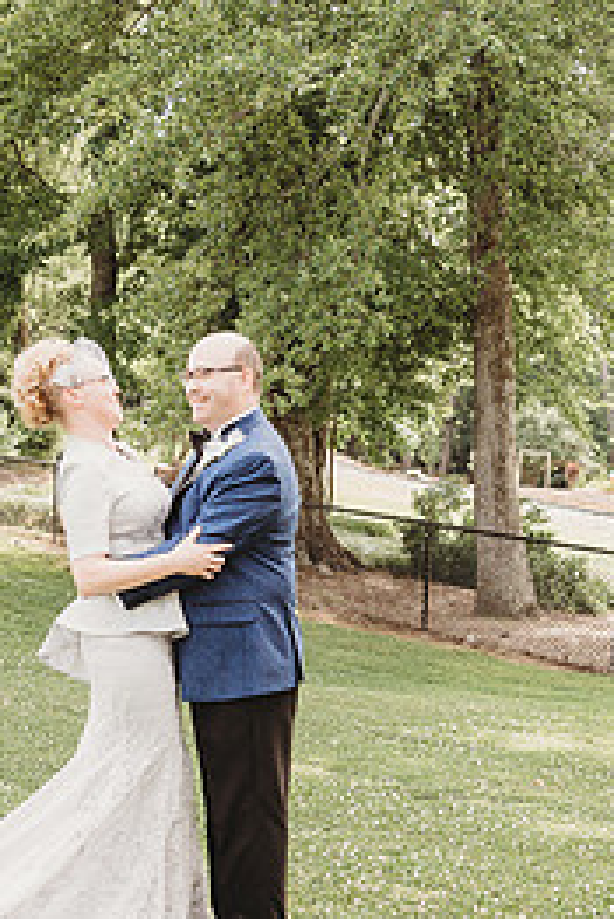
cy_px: 581
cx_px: 333
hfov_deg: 21.9
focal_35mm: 62
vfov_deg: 32.2
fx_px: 1584
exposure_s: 1/320
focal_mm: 28
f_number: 4
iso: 200
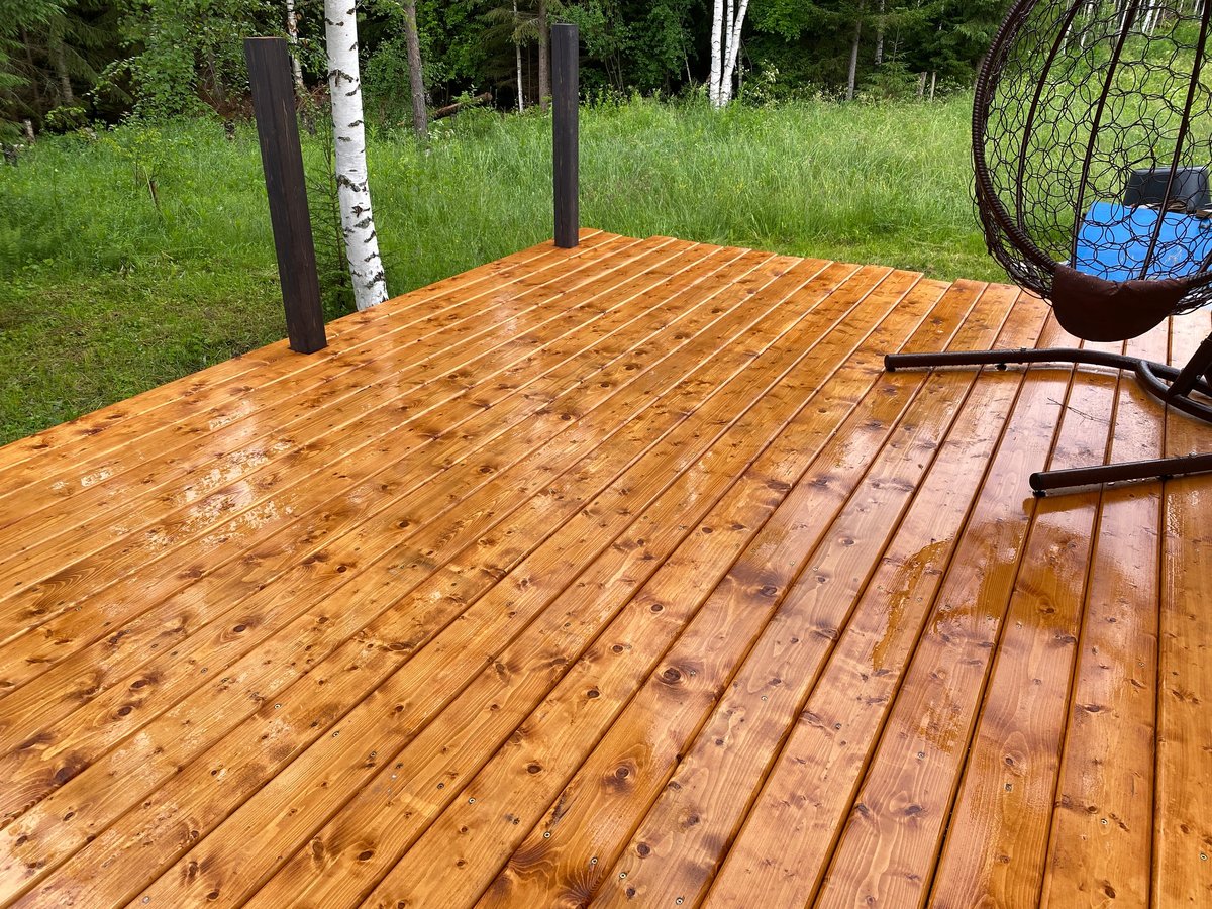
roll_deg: -1.3
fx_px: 910
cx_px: 606
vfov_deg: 53.1
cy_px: 454
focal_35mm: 26
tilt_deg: -26.6
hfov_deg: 67.3
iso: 32
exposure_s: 1/318
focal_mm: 4.25
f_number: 1.8
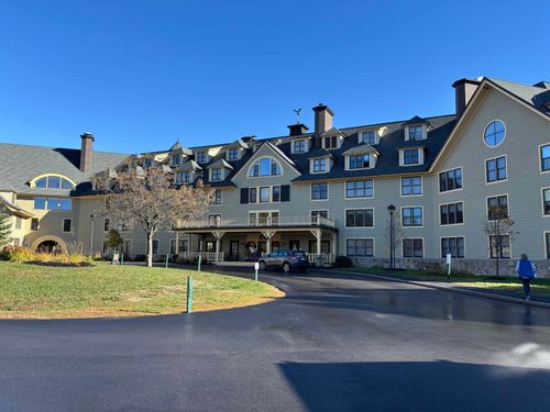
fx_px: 413
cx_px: 275
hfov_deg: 67.3
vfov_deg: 53.1
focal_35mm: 26
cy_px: 206
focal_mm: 5.96
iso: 50
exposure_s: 1/1279
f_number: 1.6
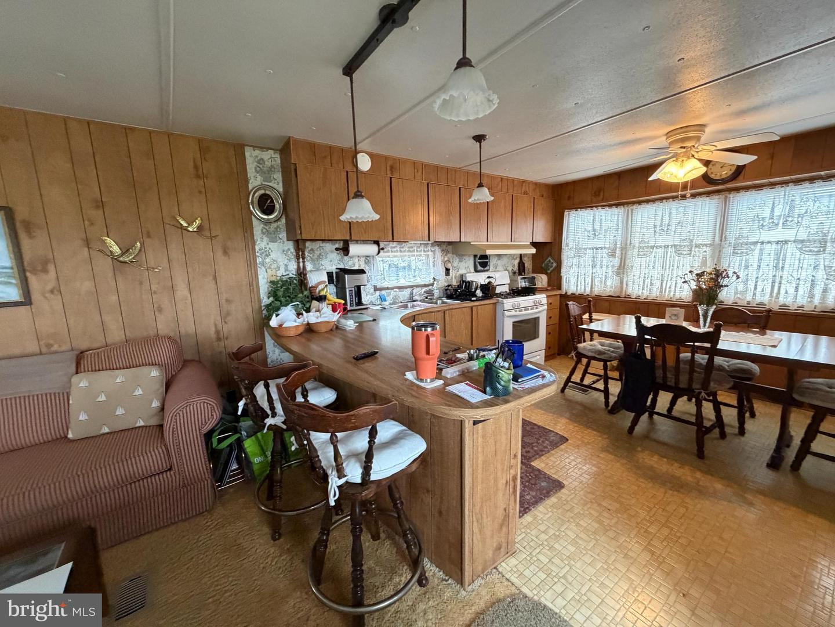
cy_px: 314
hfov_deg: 102.1
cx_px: 418
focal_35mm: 14
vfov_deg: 85.7
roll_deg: +3.4
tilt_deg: -8.1
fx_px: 338
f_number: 2.2
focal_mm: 2.22
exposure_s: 1/60
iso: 500
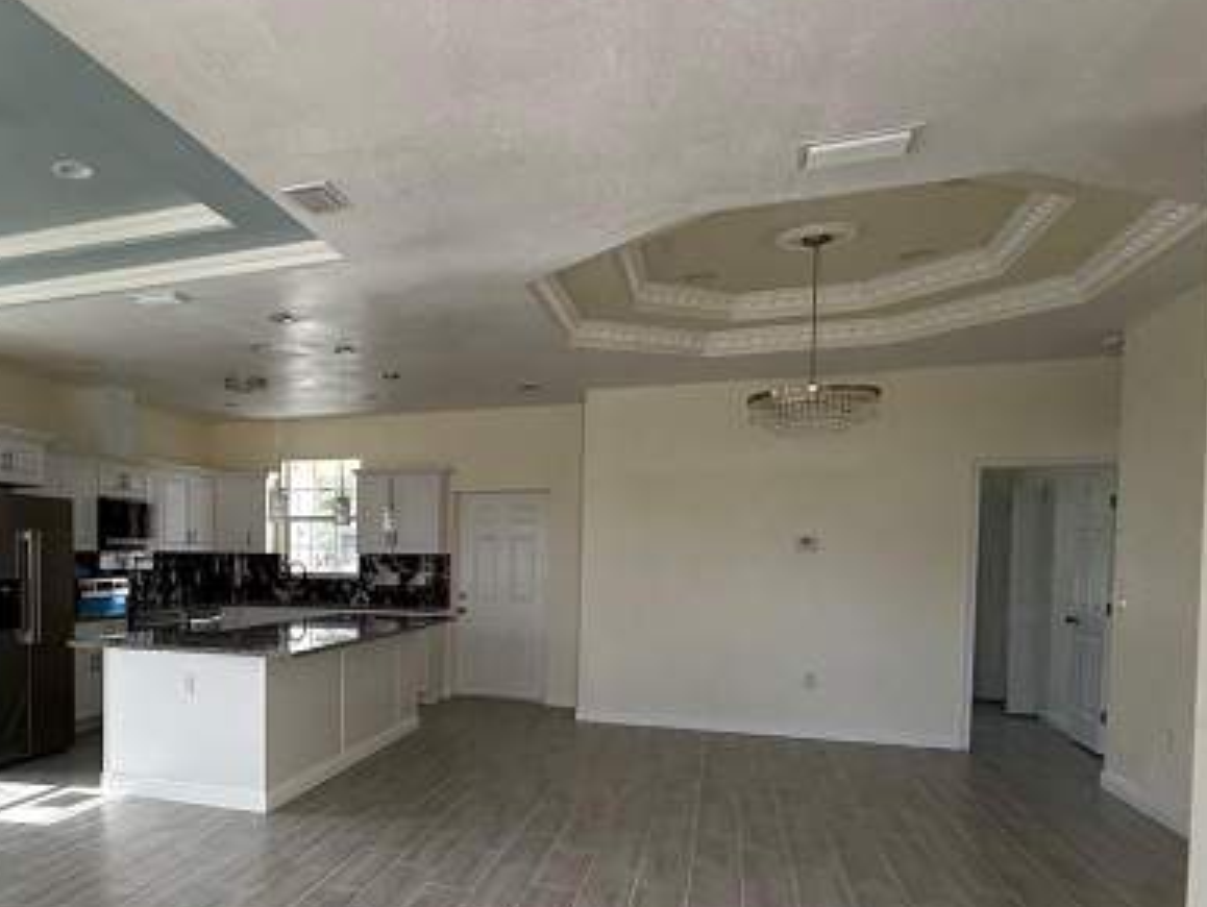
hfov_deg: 56.7
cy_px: 591
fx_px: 1012
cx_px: 225
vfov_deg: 47.6
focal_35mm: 29
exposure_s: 1/191
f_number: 2.2
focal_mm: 2.22
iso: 64
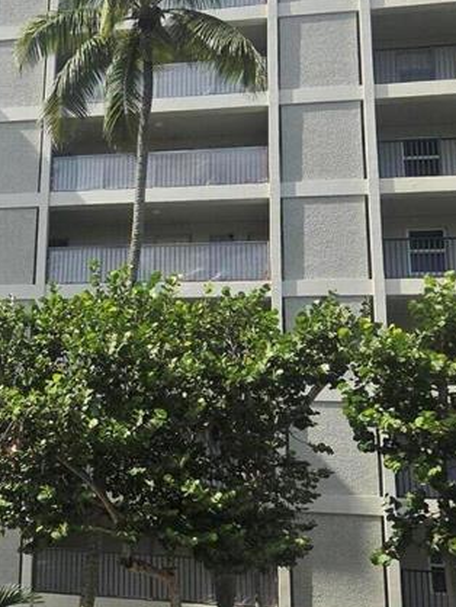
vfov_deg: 29.4
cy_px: 328
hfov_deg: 20.0
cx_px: -171
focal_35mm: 66
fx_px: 1158
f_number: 1.8
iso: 80
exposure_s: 1/6412
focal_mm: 5.4
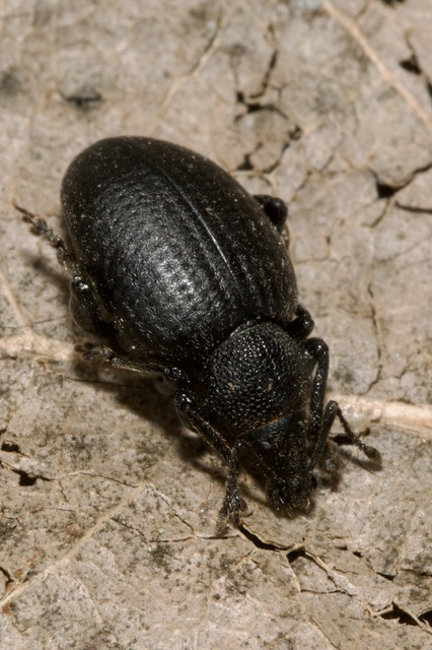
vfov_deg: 13.0
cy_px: 325
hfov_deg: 8.7
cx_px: 216
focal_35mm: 158
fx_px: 2838
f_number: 32
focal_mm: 105
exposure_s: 1/60
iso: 250
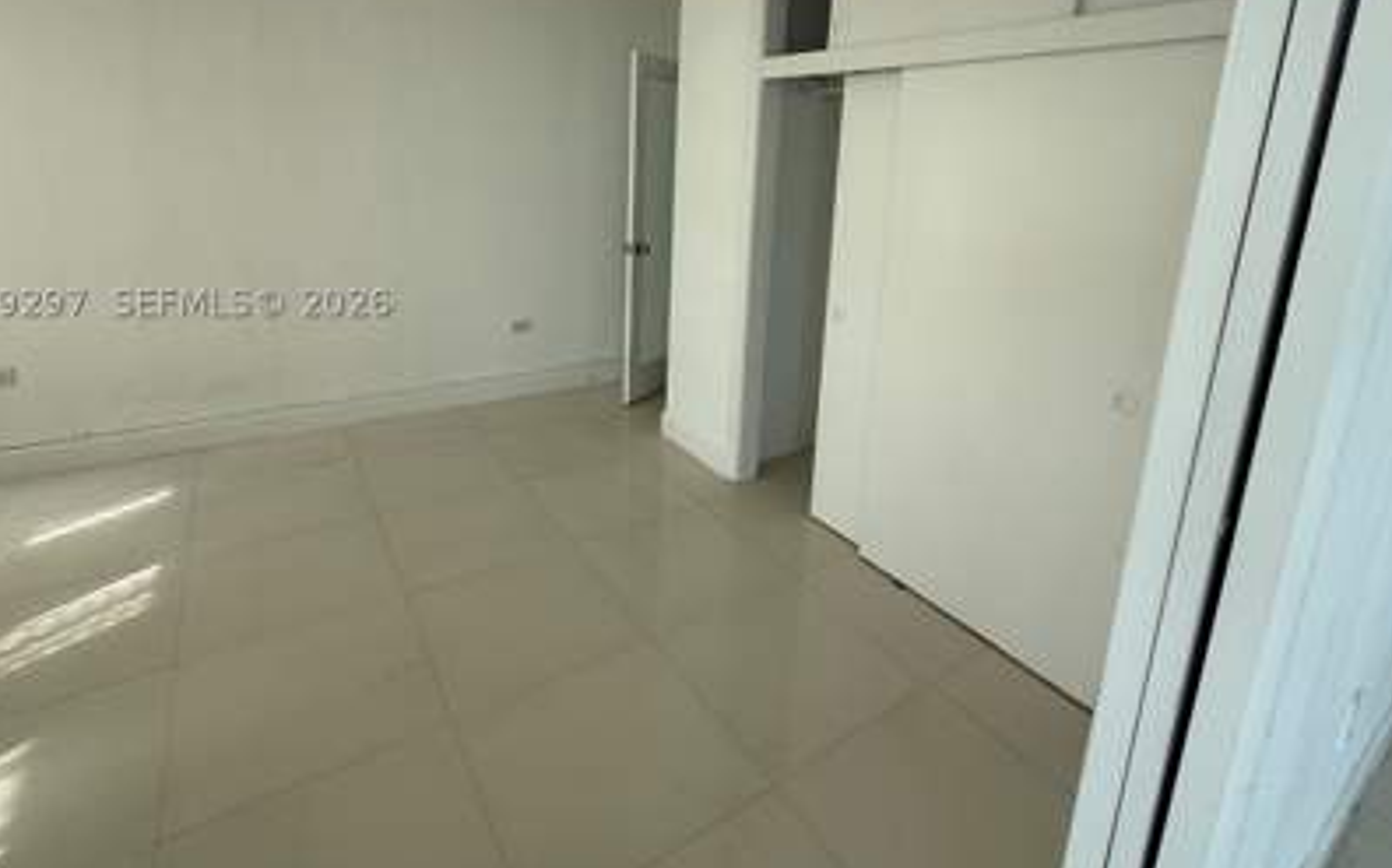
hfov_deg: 91.1
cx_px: 714
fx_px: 682
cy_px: 302
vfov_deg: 63.6
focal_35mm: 18
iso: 50
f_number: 2.2
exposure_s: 1/351
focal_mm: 2.22
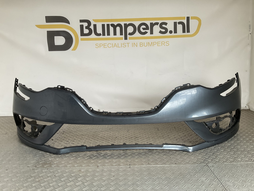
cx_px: 127
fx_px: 213
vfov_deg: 48.2
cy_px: 96
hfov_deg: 61.7
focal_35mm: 29
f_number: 1.8
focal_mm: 3
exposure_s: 1/50
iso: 40
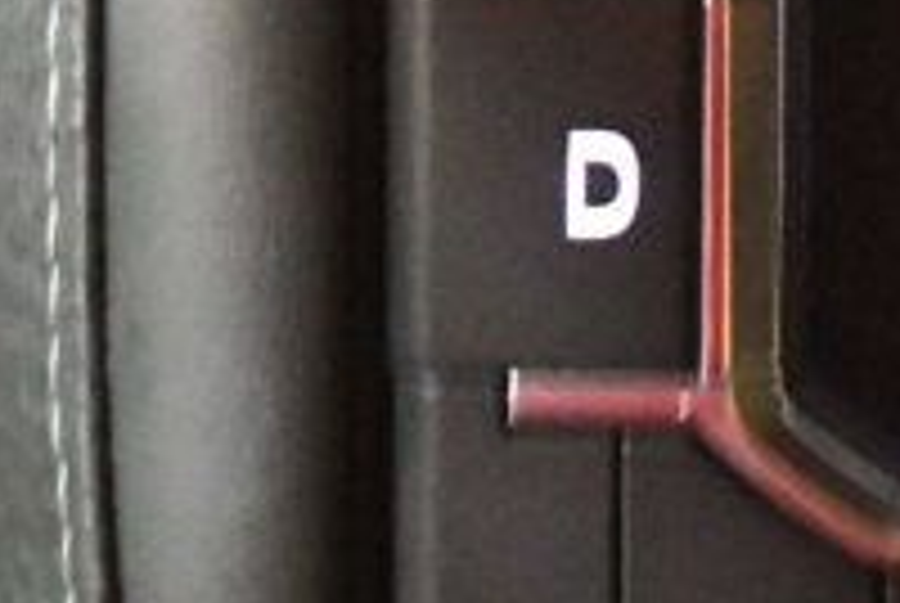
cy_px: -374
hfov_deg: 11.1
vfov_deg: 7.3
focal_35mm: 184
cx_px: 698
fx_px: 4607
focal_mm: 24
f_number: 4
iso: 12800
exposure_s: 1/25
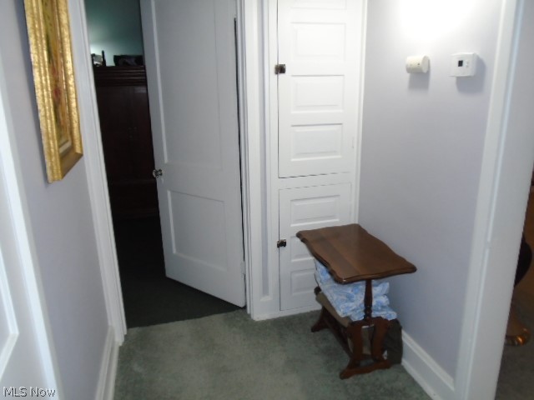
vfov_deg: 53.1
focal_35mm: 26
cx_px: 267
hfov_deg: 67.3
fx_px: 401
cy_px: 200
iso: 250
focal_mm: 4.6
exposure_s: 1/30
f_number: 3.2
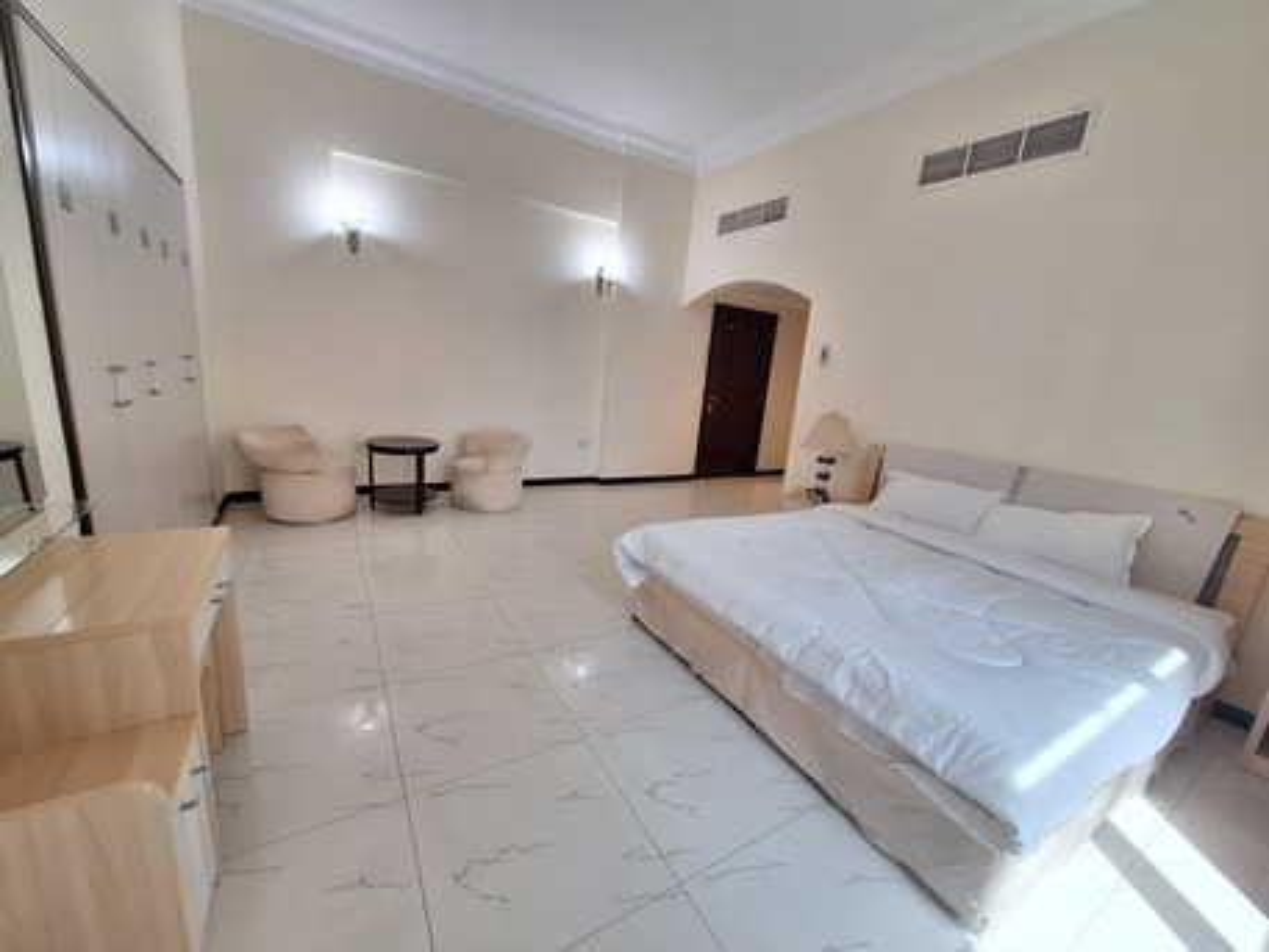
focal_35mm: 13
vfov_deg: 89.9
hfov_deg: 106.2
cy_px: 476
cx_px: 634
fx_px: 477
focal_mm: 1.74
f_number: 2.2
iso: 80
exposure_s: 1/50
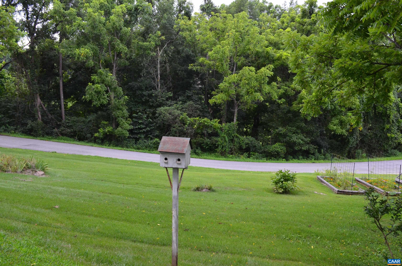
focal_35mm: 33
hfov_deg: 57.3
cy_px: 133
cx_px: 201
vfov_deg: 39.8
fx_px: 368
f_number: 10
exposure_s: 1/60
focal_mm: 22
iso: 360
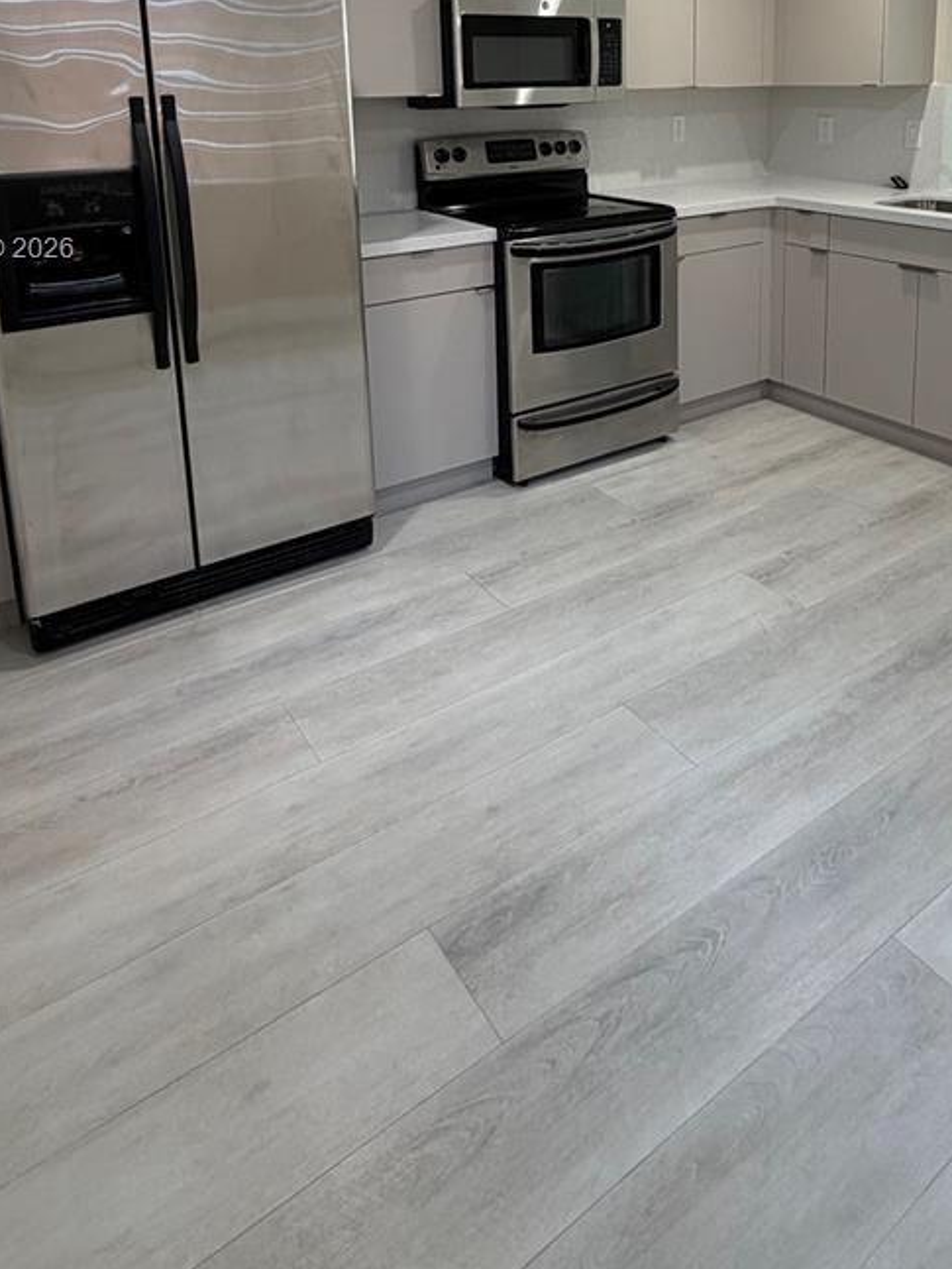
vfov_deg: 61.6
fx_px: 953
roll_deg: +1.1
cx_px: 595
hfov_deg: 52.5
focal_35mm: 26
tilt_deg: -11.1
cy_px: 251
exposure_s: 1/120
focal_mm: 2.22
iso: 160
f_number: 2.2
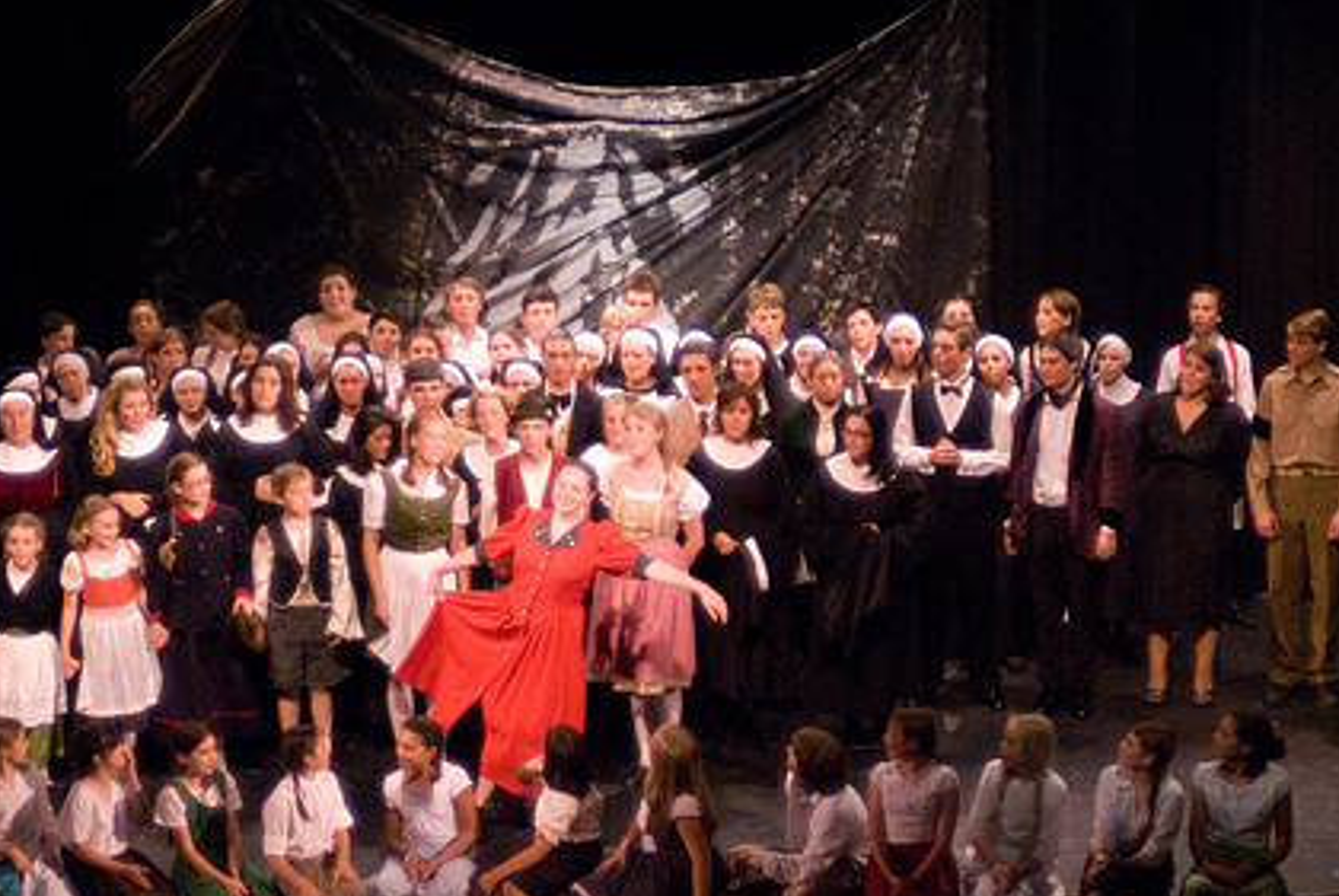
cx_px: 529
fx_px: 4468
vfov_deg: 11.4
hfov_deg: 17.0
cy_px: 612
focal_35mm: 120
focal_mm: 58
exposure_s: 1/250
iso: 1600
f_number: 2.8
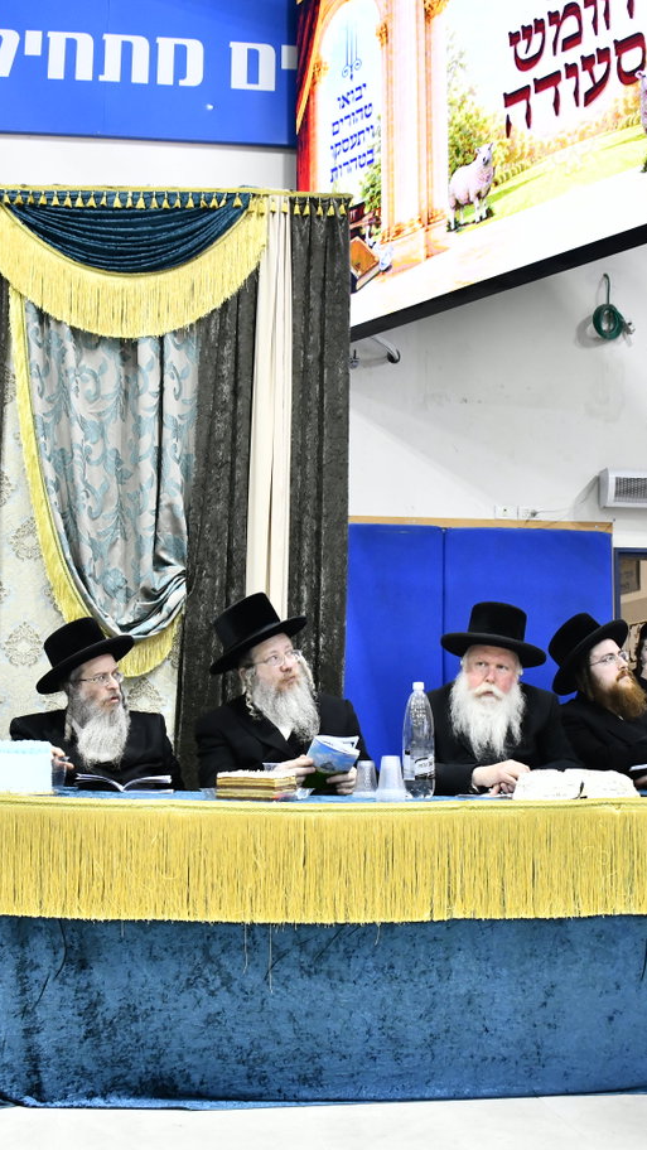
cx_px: 308
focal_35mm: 45
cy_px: 568
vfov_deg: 45.5
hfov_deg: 26.5
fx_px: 1372
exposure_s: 1/160
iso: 1250
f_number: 5
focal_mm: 28
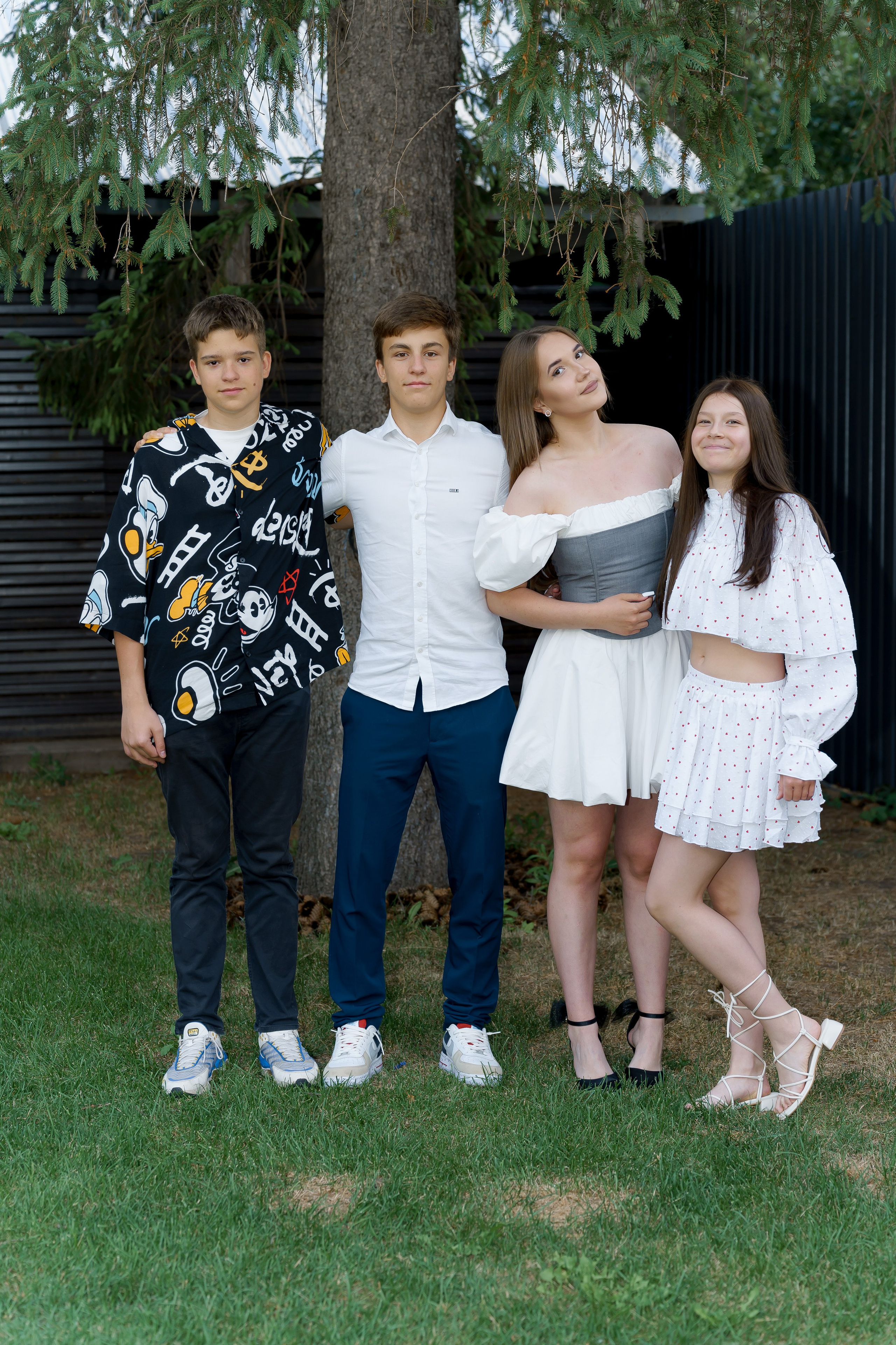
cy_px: 672
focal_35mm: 57
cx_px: 448
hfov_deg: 23.8
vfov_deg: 35.1
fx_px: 2128
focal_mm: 57
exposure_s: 1/125
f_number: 3.2
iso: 160
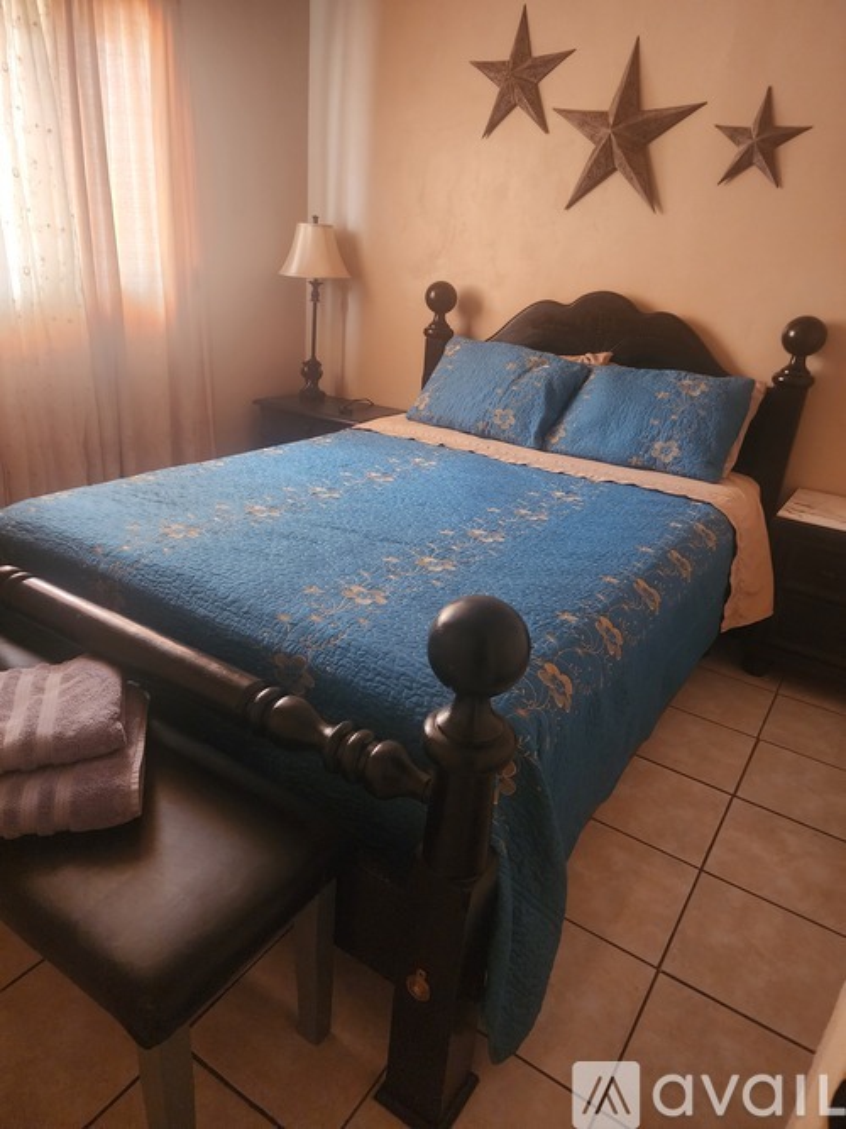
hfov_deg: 58.9
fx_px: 750
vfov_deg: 73.9
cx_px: 423
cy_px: 564
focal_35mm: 23
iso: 640
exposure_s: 1/30
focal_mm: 6.4
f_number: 1.8
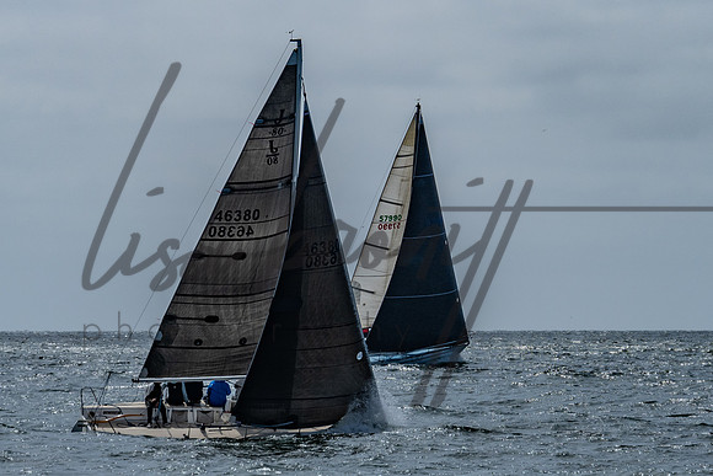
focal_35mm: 256
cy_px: 182
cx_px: 412
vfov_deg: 5.4
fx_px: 5071
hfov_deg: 8.0
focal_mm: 120
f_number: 6.3
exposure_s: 1/3200
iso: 200
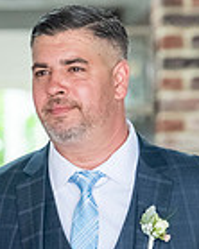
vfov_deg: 3.5
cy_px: 288
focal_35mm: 549
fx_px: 4046
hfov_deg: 2.8
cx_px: 11
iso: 640
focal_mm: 140
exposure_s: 1/640
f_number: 4.5
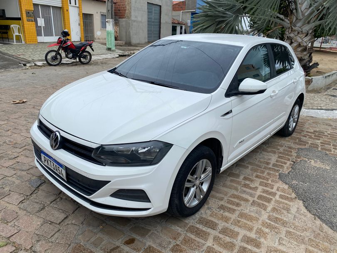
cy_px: 126
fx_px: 253
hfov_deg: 67.3
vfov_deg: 53.1
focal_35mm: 26
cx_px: 168
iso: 32
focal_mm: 4.25
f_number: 1.8
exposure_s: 1/1016
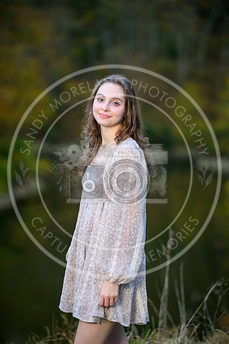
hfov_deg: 10.2
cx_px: 114
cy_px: 172
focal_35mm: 135
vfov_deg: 15.2
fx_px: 1288
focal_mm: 135
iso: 2500
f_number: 2.8
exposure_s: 1/160
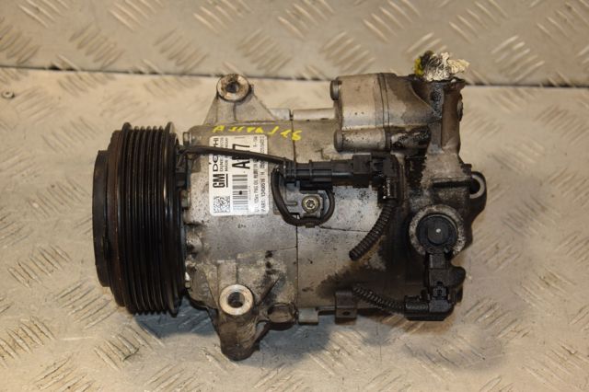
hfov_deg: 27.0
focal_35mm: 75
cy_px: 196
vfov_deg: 18.2
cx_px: 294
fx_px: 1226
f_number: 5
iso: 800
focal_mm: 50
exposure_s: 1/200
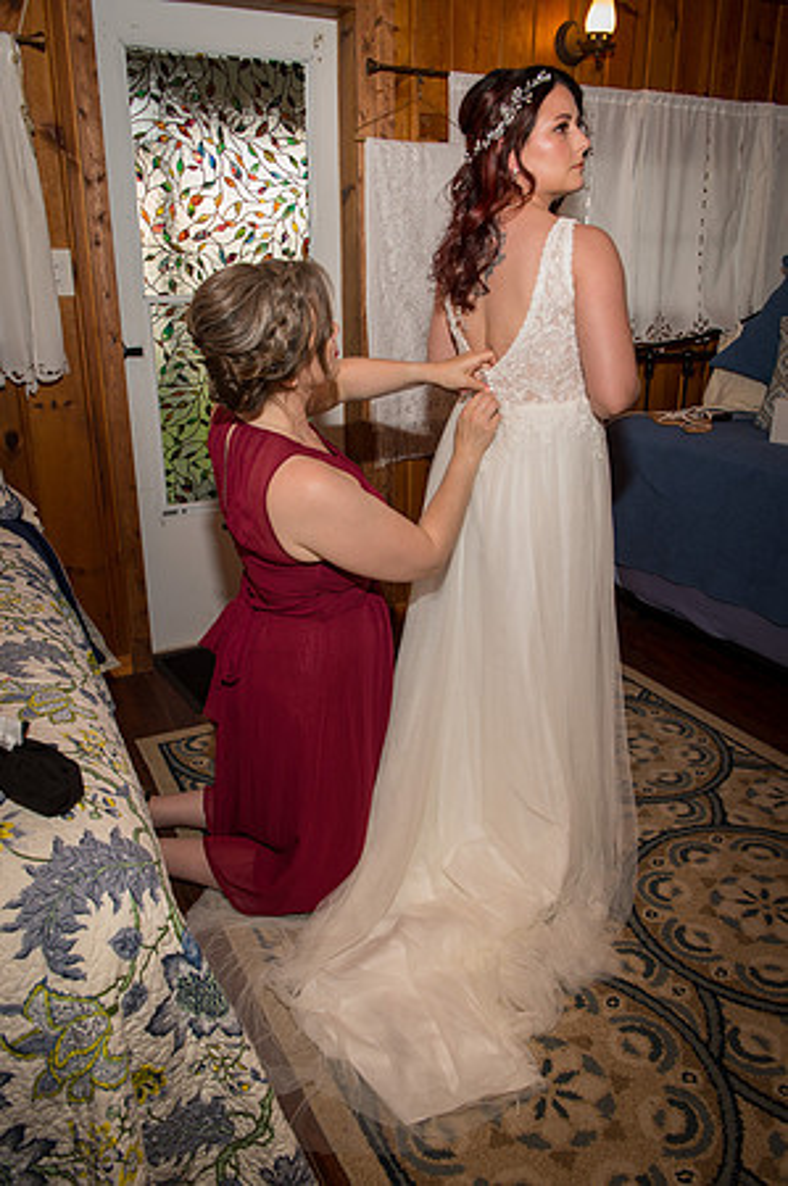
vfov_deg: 65.5
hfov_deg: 46.3
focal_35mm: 28
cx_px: 394
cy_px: 593
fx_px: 921
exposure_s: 1/125
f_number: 4.8
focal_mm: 28
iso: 400
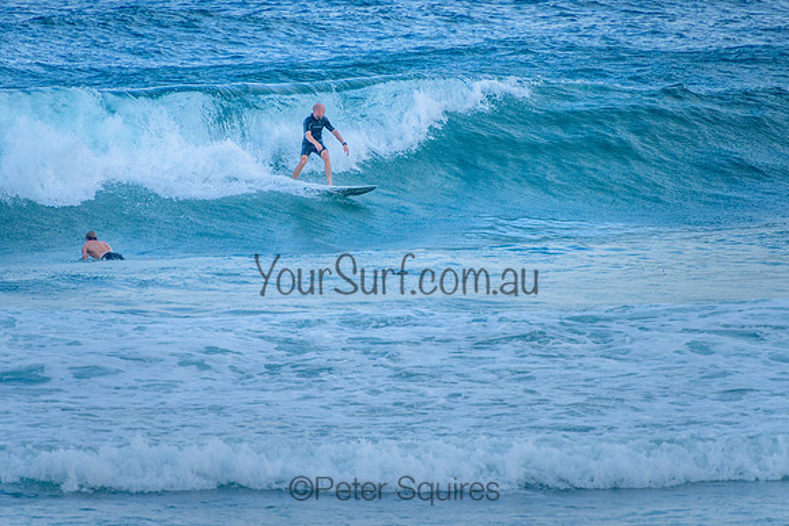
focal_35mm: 491
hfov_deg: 4.2
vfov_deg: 2.8
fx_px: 10755
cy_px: 205
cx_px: 396
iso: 720
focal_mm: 400
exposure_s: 1/1250
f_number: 5.6
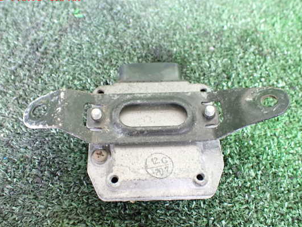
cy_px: 118
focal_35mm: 34
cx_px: 148
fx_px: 297
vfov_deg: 41.8
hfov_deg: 53.9
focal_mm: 5.4
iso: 800
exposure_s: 1/50
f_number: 2.3
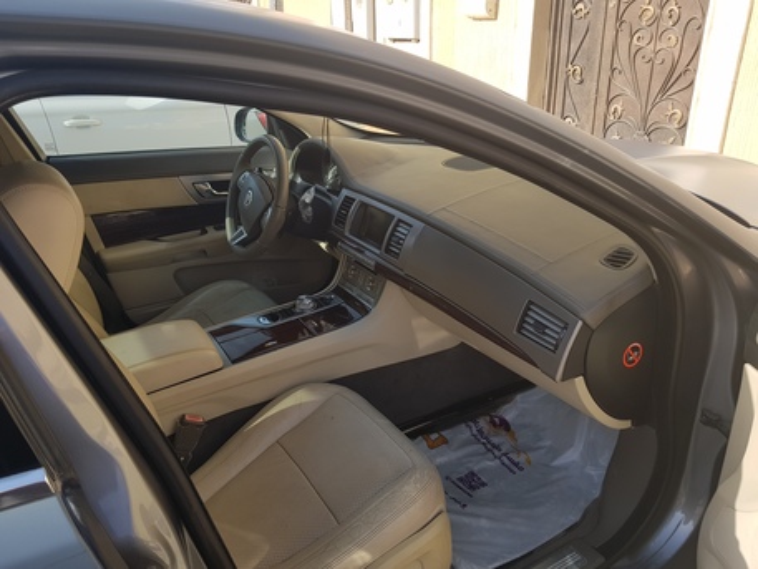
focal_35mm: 26
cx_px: 379
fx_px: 569
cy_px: 284
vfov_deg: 53.1
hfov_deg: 67.3
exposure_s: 1/938
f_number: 1.7
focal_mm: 4.2
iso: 40
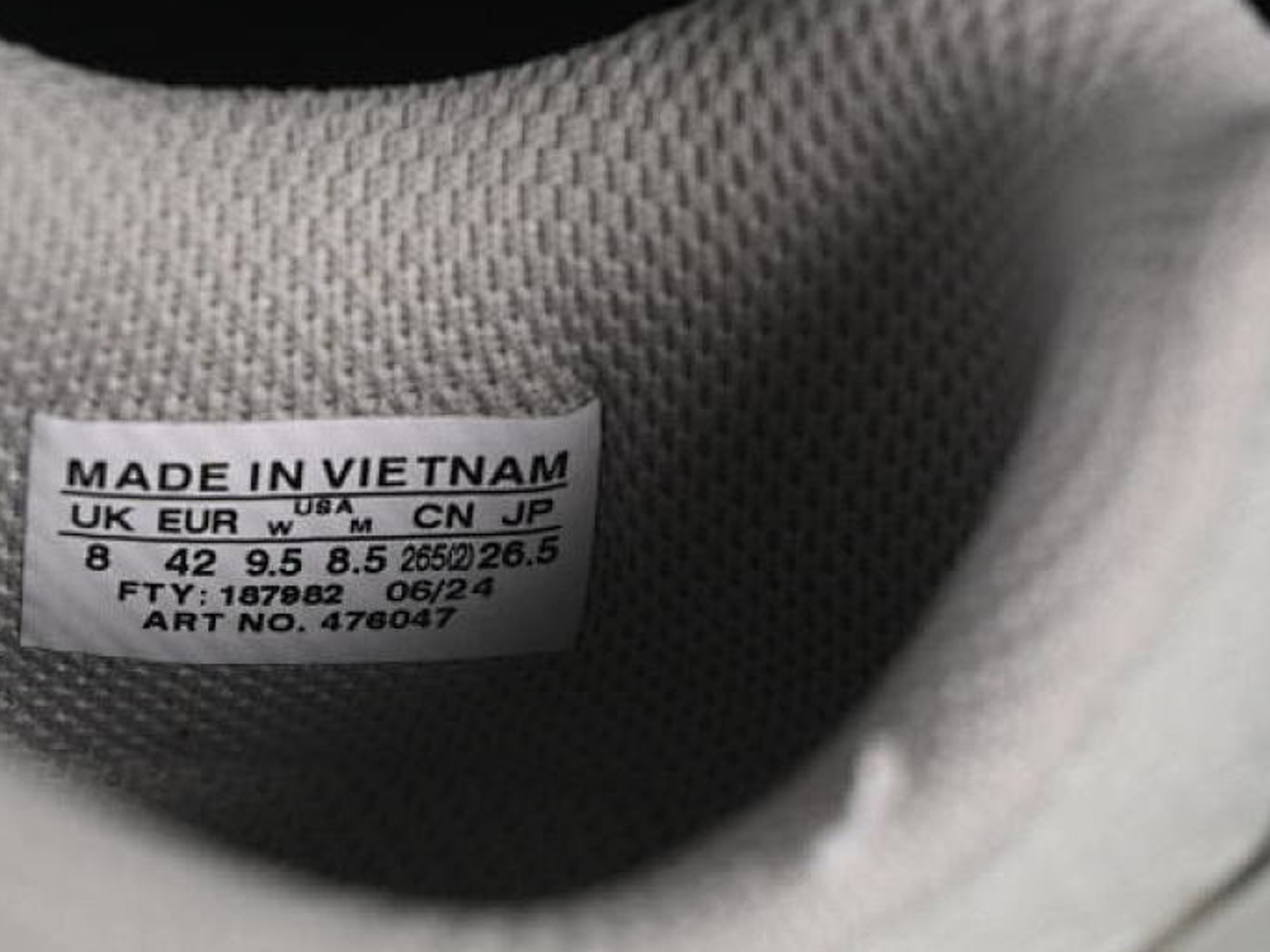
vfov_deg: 13.0
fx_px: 4182
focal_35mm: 114
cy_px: 617
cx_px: 402
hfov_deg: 17.2
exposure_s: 1/80
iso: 160
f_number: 7.1
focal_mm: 50
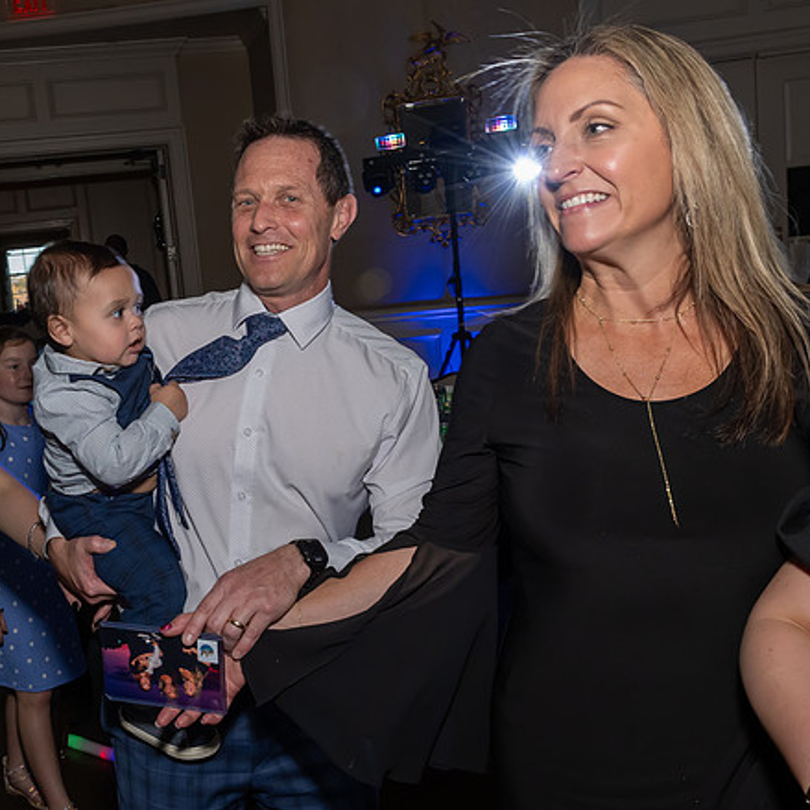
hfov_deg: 45.2
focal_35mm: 36
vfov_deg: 46.0
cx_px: 254
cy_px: 386
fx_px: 953
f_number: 7.1
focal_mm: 17
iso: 1000
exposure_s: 1/250
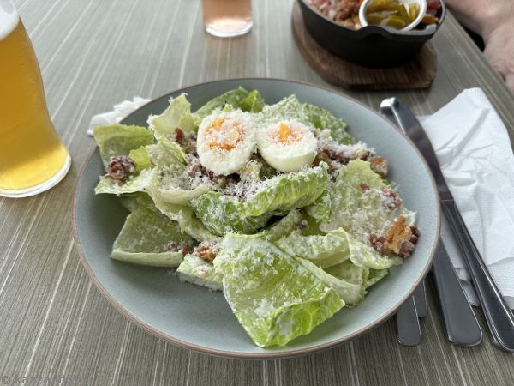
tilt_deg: -49.5
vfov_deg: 56.8
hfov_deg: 71.6
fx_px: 356
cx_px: 257
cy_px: 193
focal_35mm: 24
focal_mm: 6.86
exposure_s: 1/1988
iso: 80
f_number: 1.78
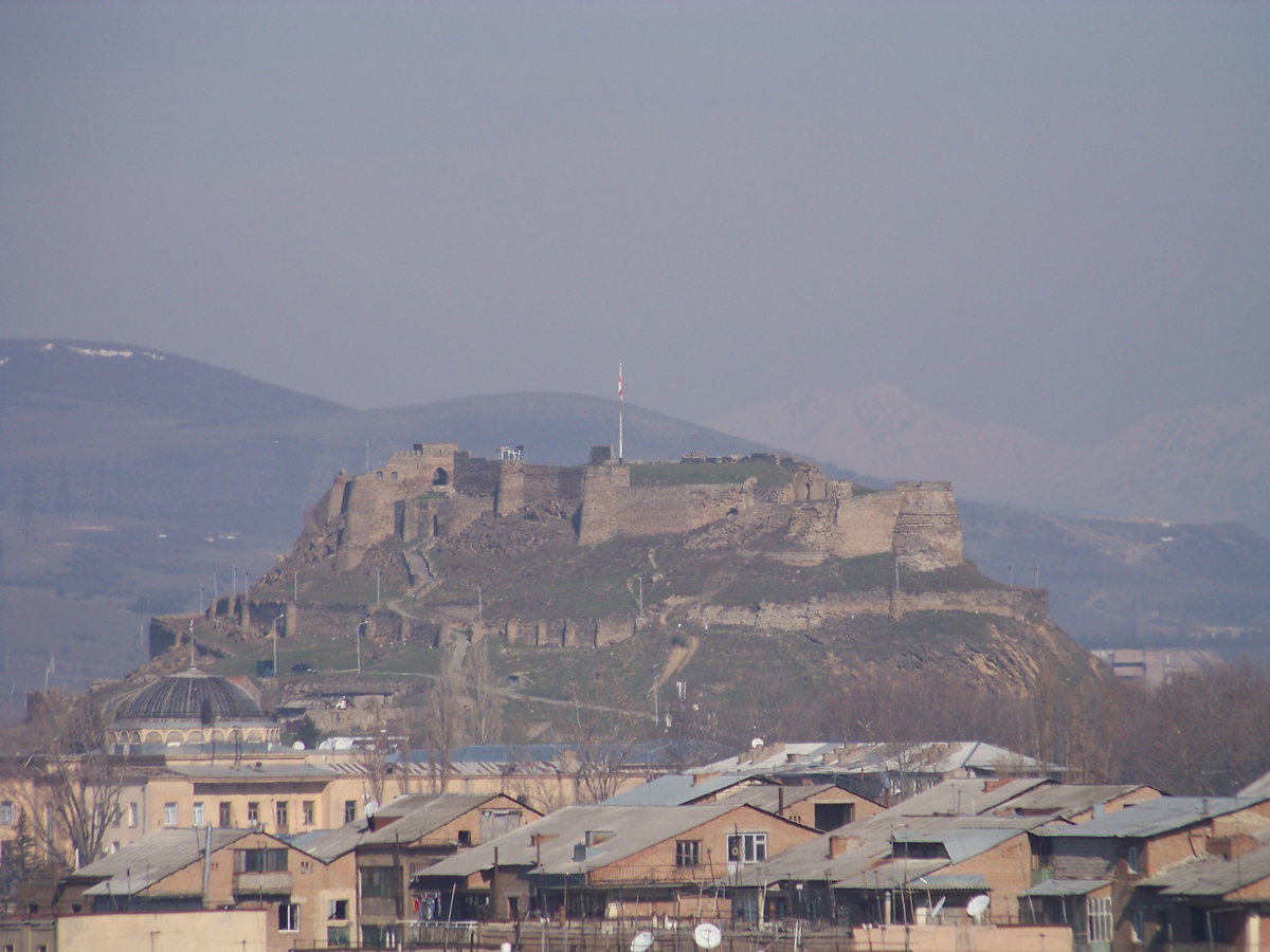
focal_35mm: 432
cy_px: 476
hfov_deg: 4.6
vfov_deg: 3.4
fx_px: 15849
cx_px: 635
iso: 64
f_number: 4.8
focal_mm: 70.2
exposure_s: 1/800
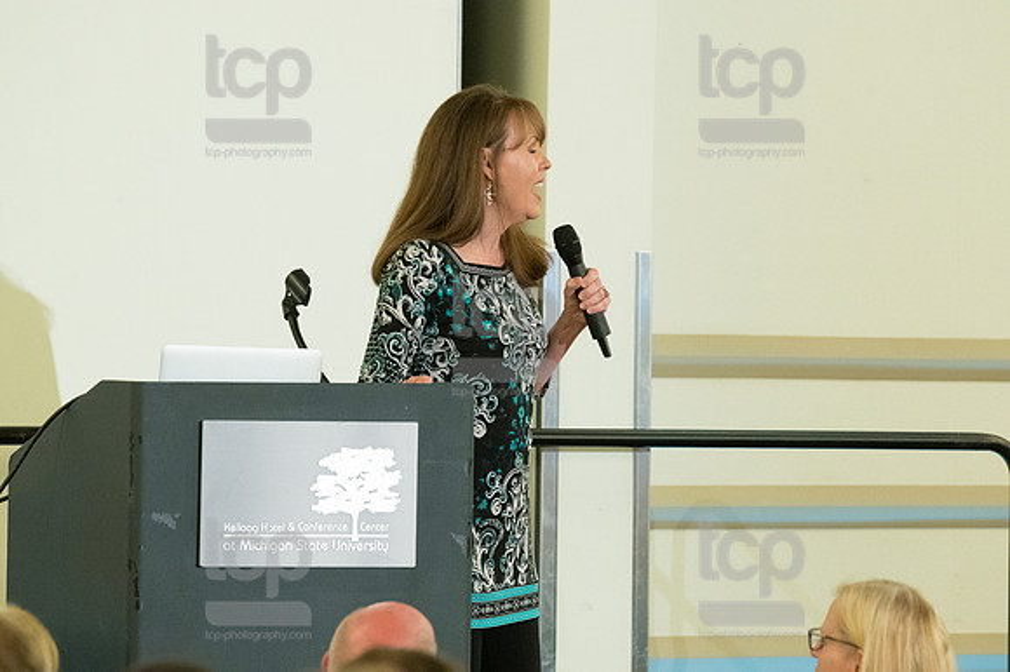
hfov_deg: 6.9
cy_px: 336
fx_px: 8412
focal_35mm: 300
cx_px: 505
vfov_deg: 4.6
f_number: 4.5
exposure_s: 1/400
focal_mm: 200
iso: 3200
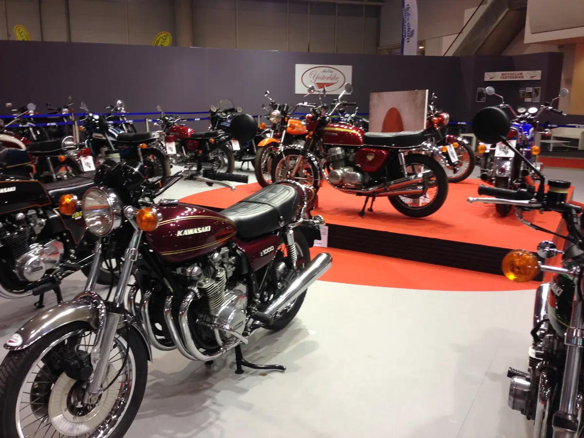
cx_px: 292
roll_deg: +0.5
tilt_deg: -13.8
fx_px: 557
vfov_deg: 42.9
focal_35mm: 33
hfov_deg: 55.4
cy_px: 219
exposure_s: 1/24
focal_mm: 4.12
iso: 50
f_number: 2.4
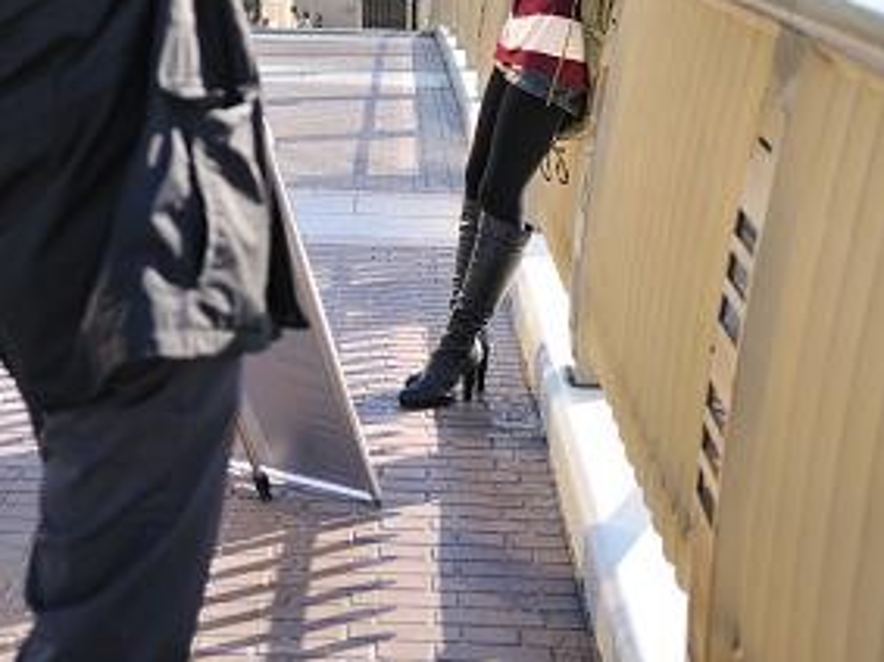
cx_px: 442
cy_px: 8
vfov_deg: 17.4
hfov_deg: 23.6
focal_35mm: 83
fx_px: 2119
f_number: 2.8
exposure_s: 1/1000
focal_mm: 38
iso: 200
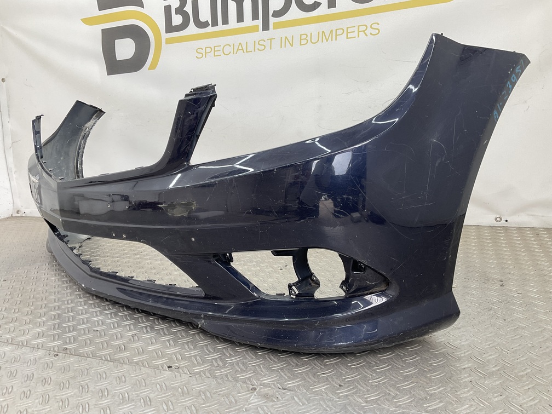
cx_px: 276
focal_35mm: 29
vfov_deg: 48.2
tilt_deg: -12.0
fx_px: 462
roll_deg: +2.3
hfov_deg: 61.7
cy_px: 207
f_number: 1.8
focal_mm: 3
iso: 25
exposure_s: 1/120
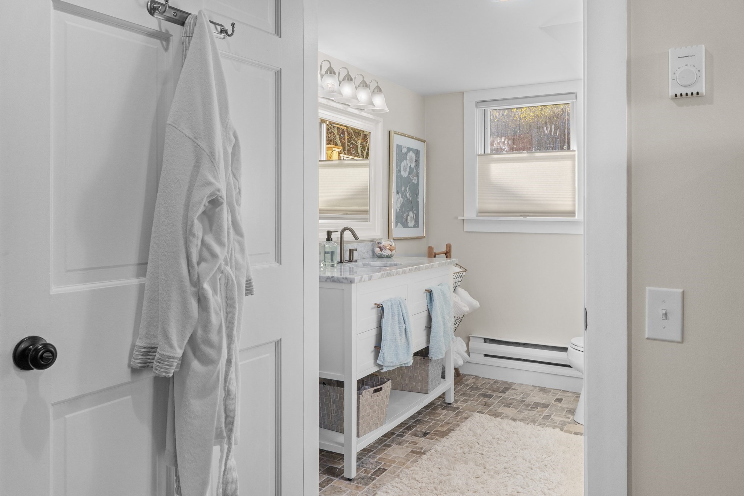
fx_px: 558
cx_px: 372
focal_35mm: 27
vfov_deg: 47.9
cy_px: 248
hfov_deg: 67.4
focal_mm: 18
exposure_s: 1/15
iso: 320
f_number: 8
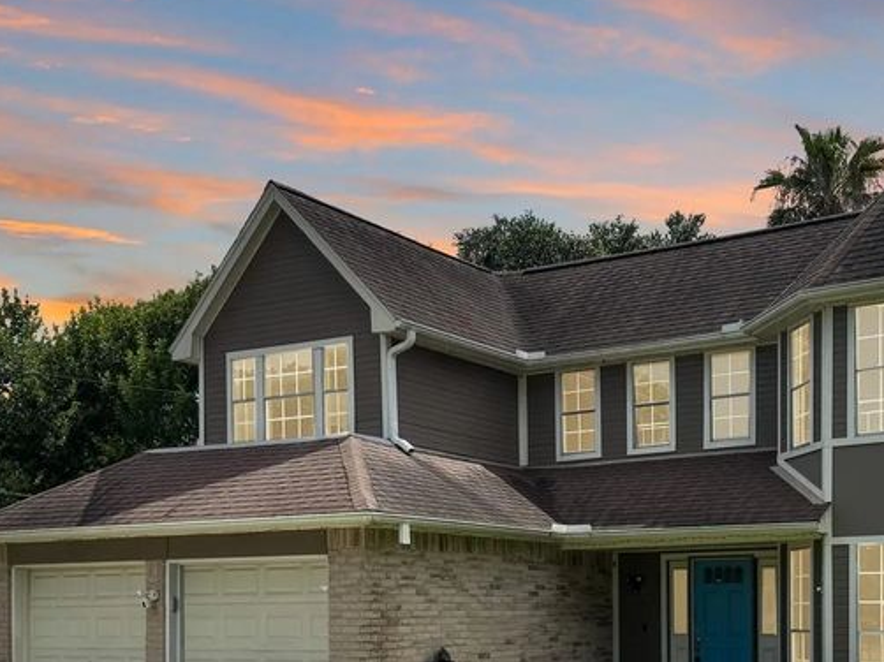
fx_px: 1251
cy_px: 622
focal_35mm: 49
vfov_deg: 28.3
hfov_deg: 38.3
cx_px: 613
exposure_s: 1/3413
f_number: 1.78
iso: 80
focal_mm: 6.76
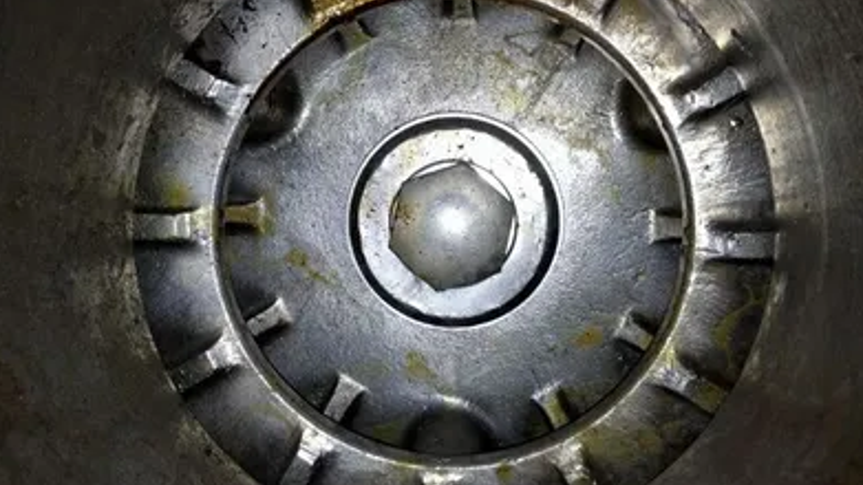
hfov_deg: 51.6
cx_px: 426
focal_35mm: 39
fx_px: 893
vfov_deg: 30.4
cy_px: 240
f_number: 2.4
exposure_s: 1/31
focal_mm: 4.28
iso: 50
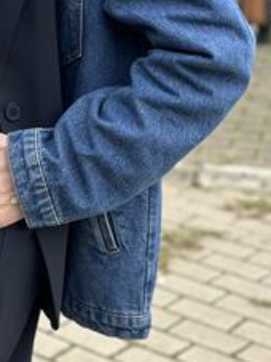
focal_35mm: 110
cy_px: 123
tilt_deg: -17.2
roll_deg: +1.3
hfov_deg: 13.3
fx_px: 1149
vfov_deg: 17.8
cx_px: 2
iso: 80
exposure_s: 1/604
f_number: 1.78
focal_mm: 6.86
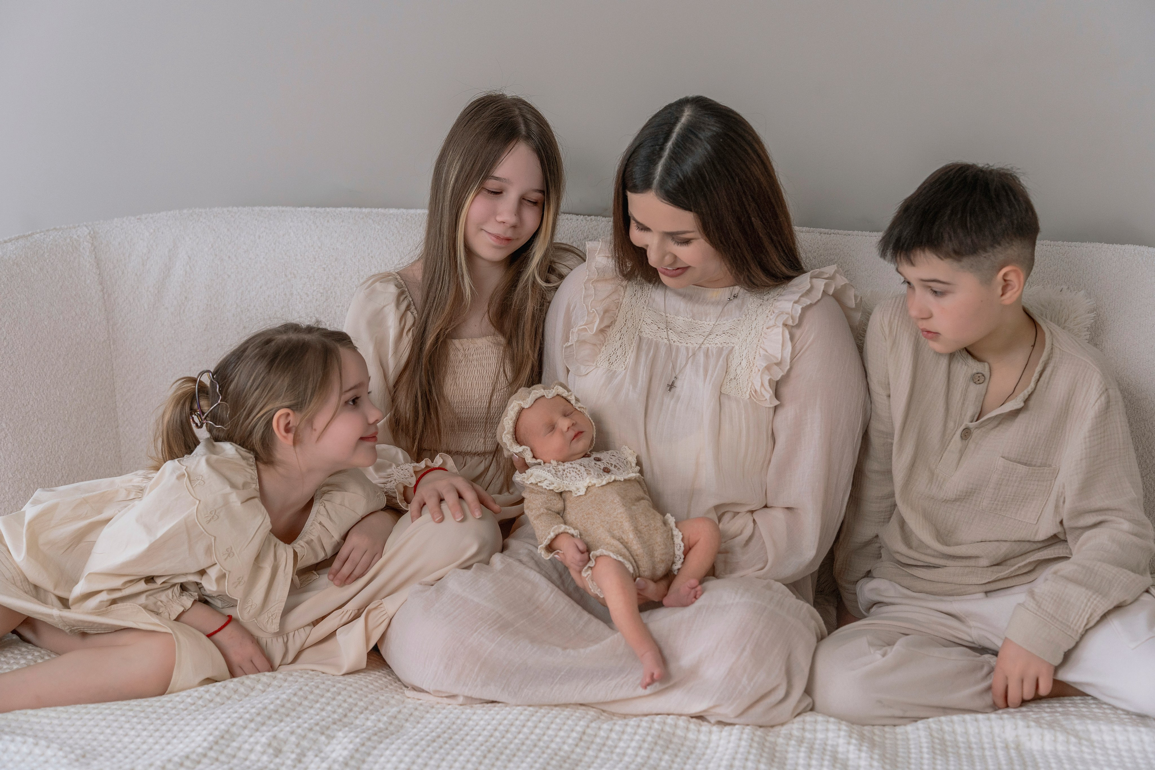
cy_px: 385
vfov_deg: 27.5
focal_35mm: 49
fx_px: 1572
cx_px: 578
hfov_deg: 40.3
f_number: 3.5
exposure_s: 1/200
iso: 1000
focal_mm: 49
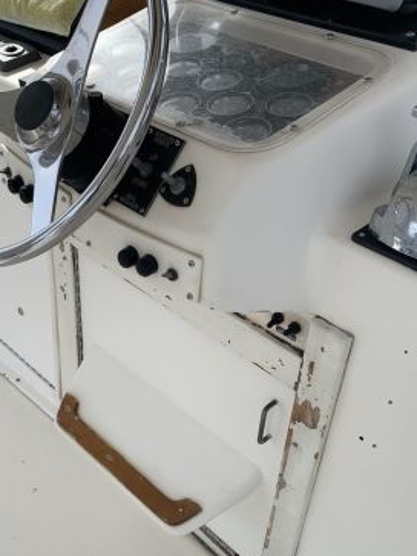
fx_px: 691
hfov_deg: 33.3
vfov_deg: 43.0
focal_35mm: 43
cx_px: 136
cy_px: 389
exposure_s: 1/1812
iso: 25
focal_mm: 4.25
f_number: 1.8
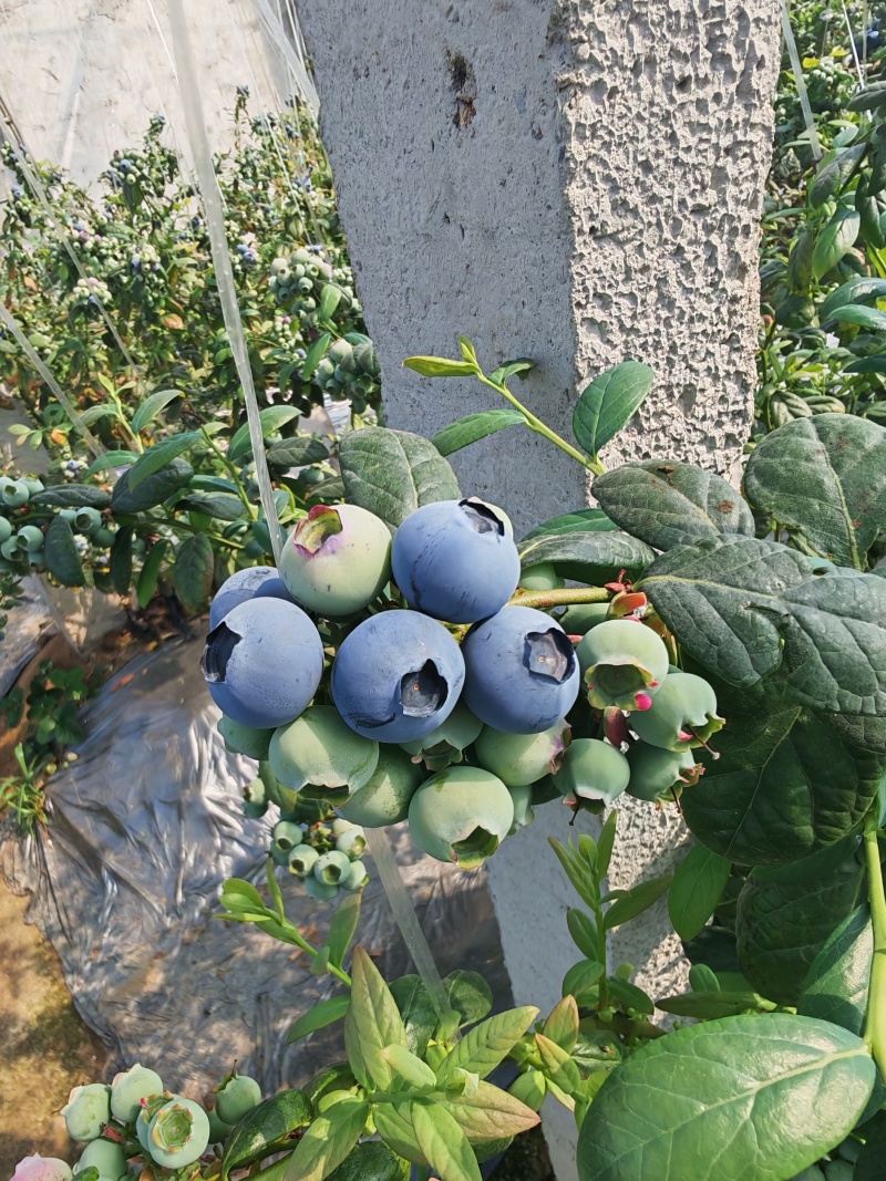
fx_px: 819
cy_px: 590
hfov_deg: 56.8
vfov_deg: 71.6
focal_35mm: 24
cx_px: 443
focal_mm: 1.96
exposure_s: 1/440
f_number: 2.2
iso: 50
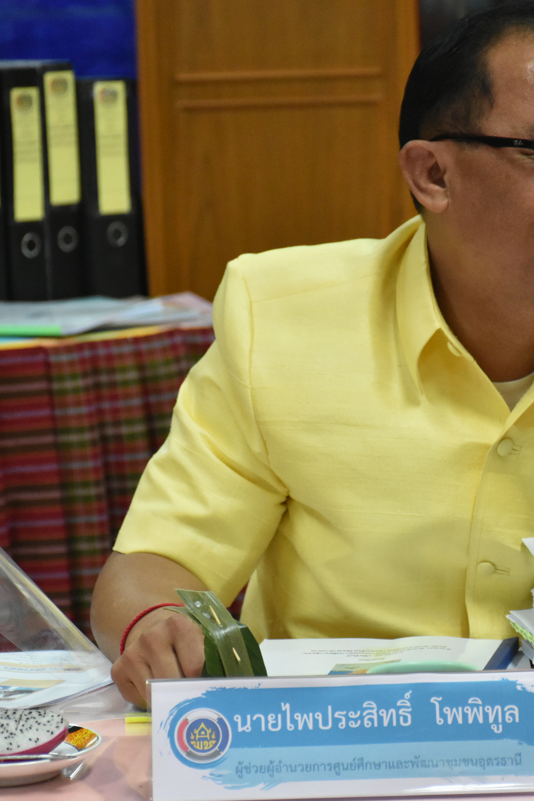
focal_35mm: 181
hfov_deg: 7.6
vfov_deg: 11.4
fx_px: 4027
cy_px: 402
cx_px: 442
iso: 3200
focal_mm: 80
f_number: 5.3
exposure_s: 1/200
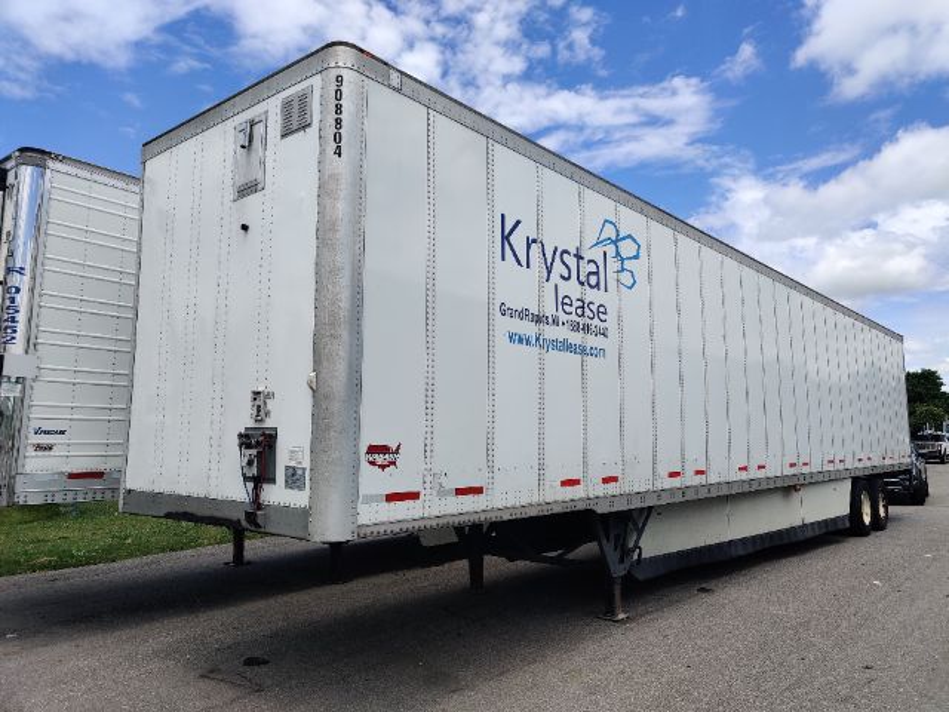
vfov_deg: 51.4
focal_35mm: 27
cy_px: 356
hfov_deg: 65.3
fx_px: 740
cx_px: 474
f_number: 1.65
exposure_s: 1/1838
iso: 125
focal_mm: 4.75
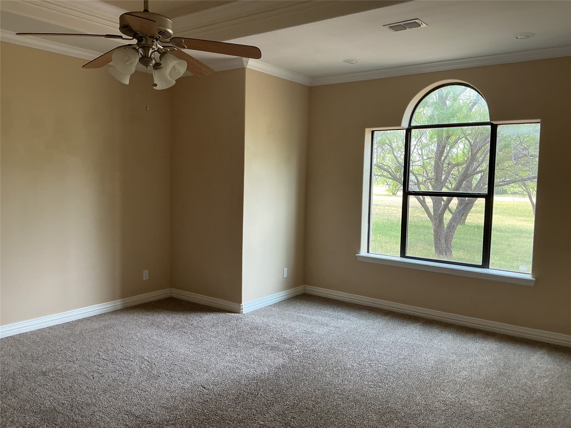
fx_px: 478
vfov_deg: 48.2
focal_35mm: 29
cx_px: 286
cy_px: 214
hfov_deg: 61.7
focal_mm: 3
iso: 64
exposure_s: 1/60
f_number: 1.8
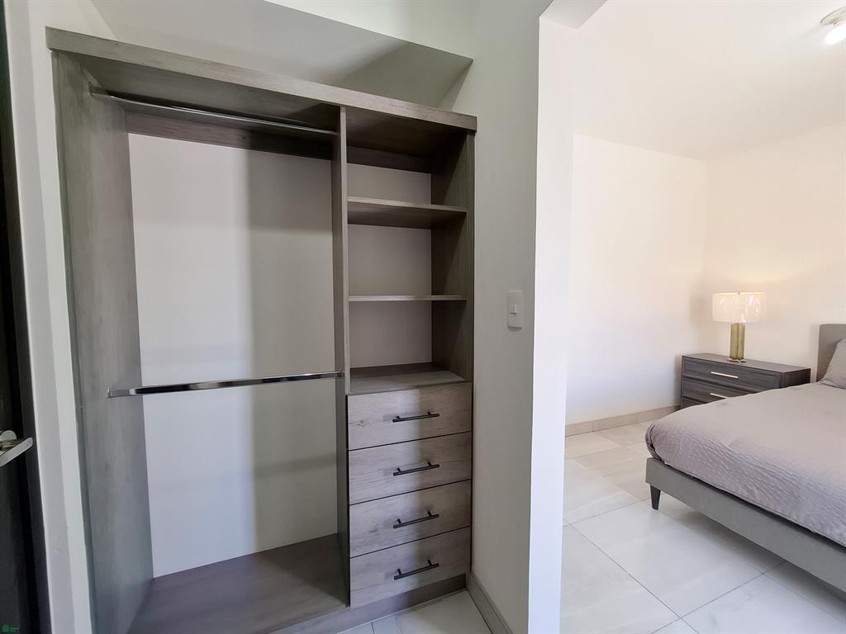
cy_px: 317
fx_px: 318
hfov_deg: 106.2
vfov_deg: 89.9
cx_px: 423
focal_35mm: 13
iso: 64
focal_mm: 1.74
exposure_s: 1/40
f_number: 2.2
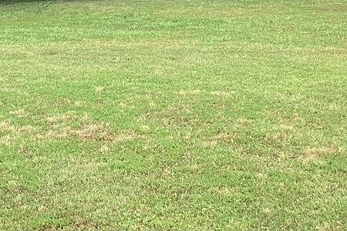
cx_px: 259
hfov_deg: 17.4
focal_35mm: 117
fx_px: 1128
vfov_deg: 11.2
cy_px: -131
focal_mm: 3.3
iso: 25
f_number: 2.4
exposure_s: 1/769
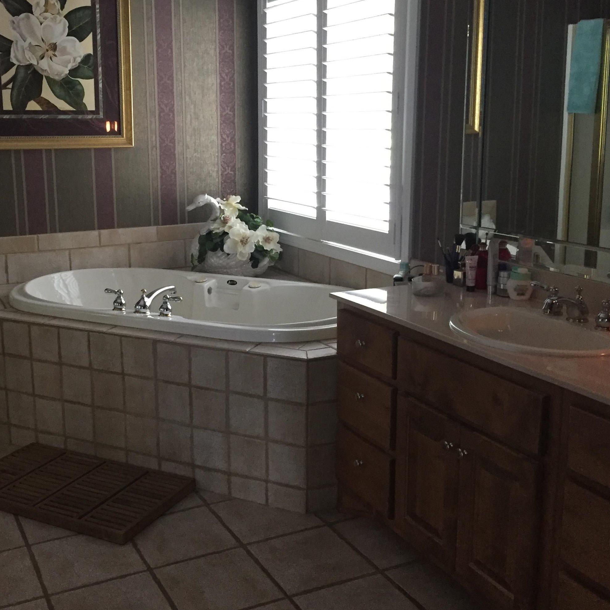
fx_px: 797
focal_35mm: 40
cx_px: 247
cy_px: 277
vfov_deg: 41.8
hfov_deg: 41.7
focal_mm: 4.15
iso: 250
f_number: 2.2
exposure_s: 1/30
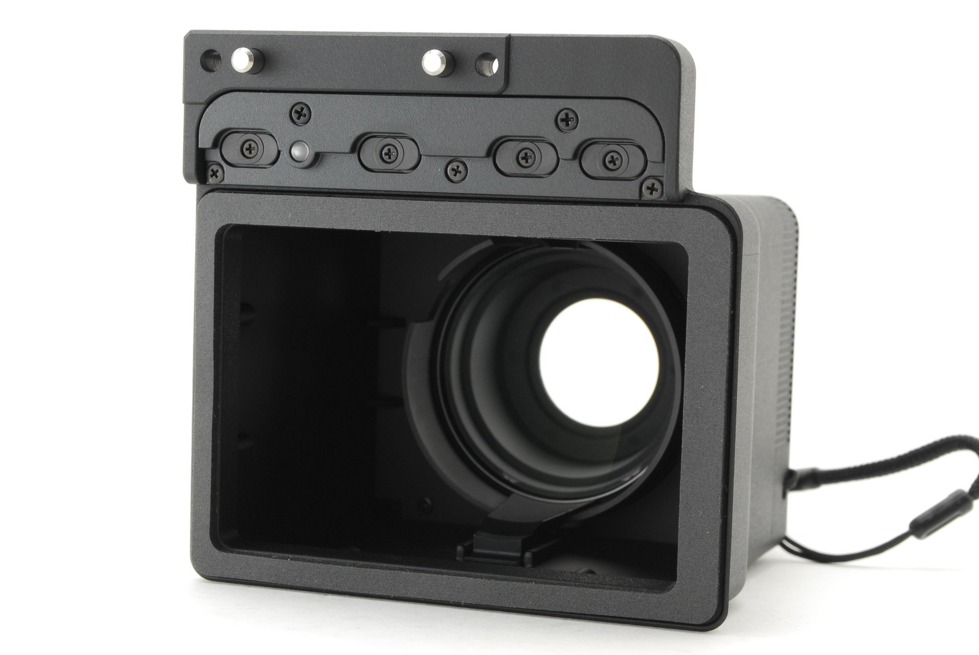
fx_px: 2246
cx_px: 490
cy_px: 328
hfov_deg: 24.6
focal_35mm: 82
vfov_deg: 16.6
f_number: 16
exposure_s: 1/125
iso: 400
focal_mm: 55
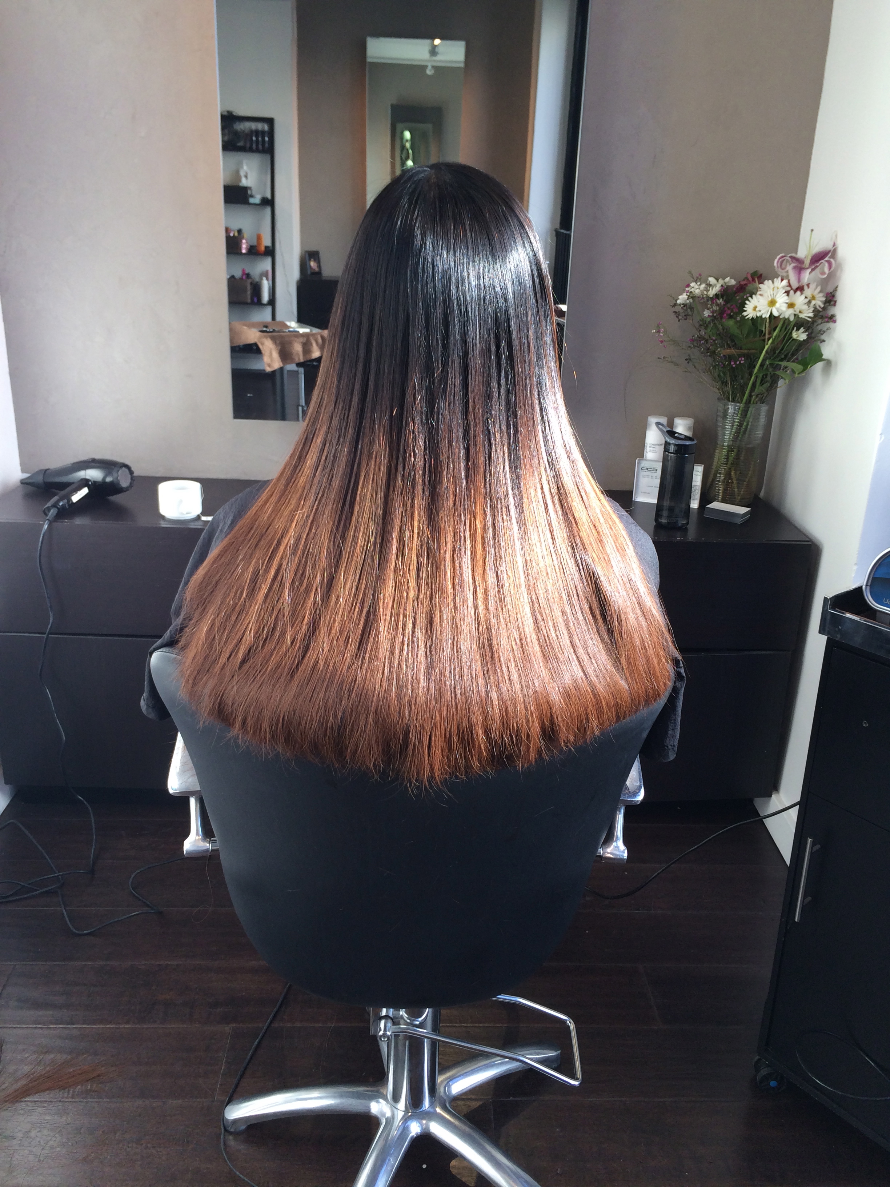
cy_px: 594
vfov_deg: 60.0
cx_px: 445
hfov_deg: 46.8
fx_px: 1028
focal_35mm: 30
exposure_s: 1/120
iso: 64
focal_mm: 4.12
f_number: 2.2
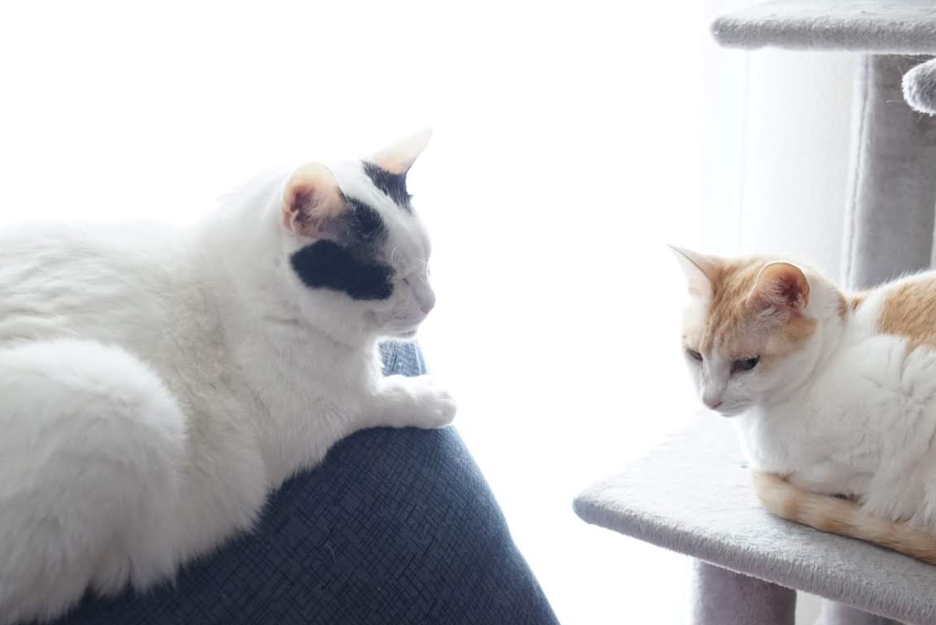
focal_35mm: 51
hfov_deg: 38.8
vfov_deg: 26.4
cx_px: 515
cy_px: 417
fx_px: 1327
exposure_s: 1/30
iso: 1000
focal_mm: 24
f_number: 2.8
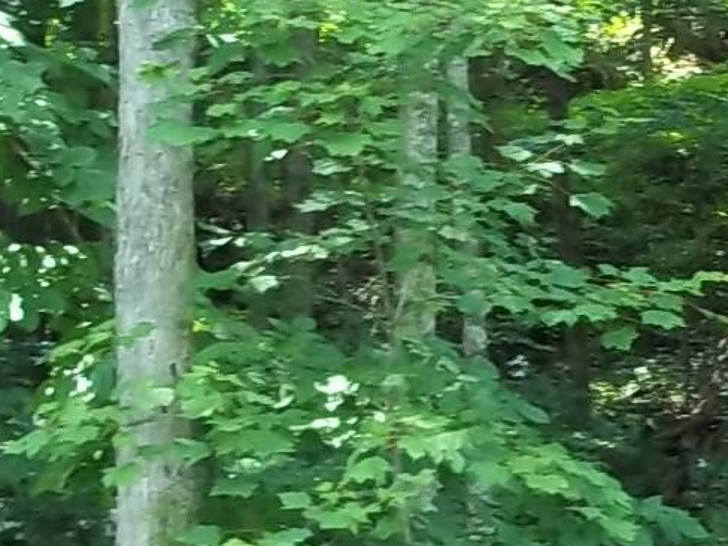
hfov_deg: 12.9
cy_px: 222
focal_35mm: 151
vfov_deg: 9.8
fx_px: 3176
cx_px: 695
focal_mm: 6.5
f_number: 3.1
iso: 80
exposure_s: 1/40
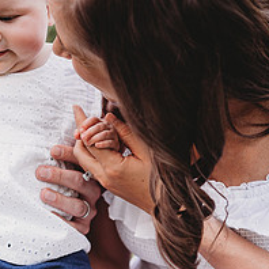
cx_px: -61
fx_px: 1864
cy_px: 132
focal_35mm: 212
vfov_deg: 8.3
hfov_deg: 8.2
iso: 100
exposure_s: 1/250
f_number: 2.2
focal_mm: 85
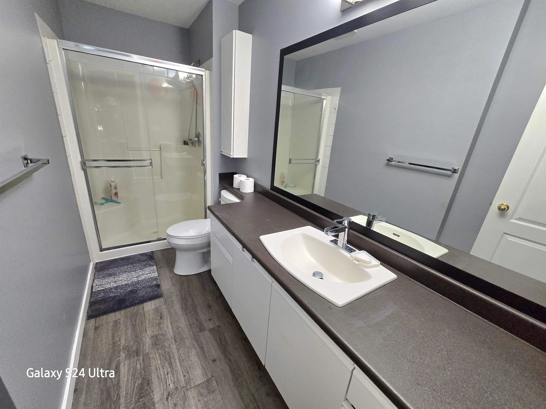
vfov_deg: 89.9
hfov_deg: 106.2
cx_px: 273
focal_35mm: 13
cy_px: 204
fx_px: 205
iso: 500
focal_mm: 2.2
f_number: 2.2
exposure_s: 1/60.2
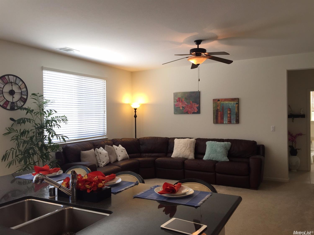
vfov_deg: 48.2
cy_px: 118
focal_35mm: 29
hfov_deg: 61.7
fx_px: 263
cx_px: 157
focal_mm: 4.15
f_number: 2.2
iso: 32
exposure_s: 1/30
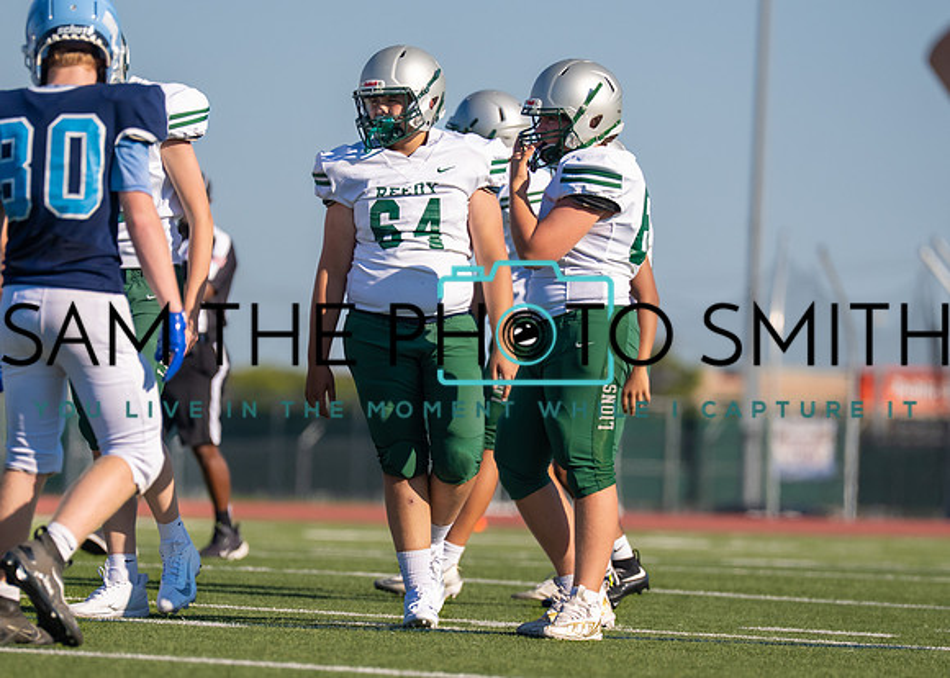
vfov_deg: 4.2
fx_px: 9318
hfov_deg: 5.8
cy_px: 441
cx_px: 444
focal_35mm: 345
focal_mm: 200
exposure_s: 1/6400
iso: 200
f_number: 2.8
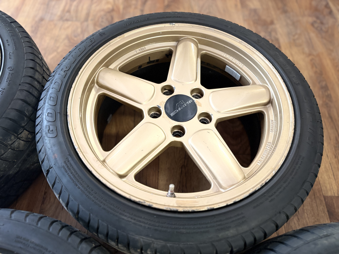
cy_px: 127
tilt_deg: -61.6
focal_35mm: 26
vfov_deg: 53.1
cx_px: 170
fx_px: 255
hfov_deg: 67.3
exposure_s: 1/60
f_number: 1.6
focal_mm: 5.96
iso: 320
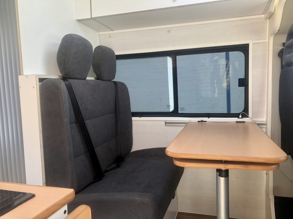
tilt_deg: +0.6
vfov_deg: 49.7
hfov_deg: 63.4
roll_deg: +1.5
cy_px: 110
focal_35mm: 28
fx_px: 237
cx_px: 146
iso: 25
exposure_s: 1/120
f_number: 1.8
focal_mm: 4
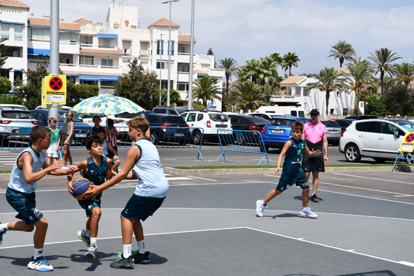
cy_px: 138
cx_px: 207
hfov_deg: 28.1
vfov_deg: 18.9
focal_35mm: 72
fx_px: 828
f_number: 9
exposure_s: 1/400
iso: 100
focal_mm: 48
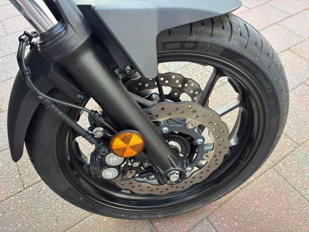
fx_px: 232
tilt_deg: -51.2
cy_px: 116
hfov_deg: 67.3
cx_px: 154
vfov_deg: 53.1
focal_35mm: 26
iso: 125
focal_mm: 5.96
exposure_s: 1/87
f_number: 1.6
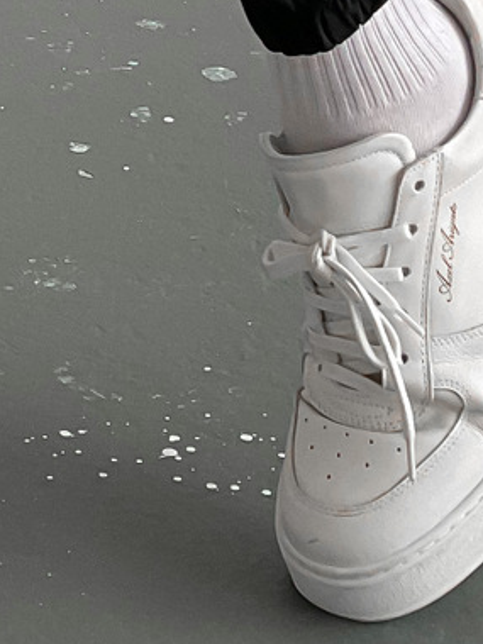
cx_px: -164
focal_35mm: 122
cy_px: -639
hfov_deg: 11.8
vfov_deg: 13.8
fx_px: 2270
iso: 64
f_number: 1.8
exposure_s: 1/70
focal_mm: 3
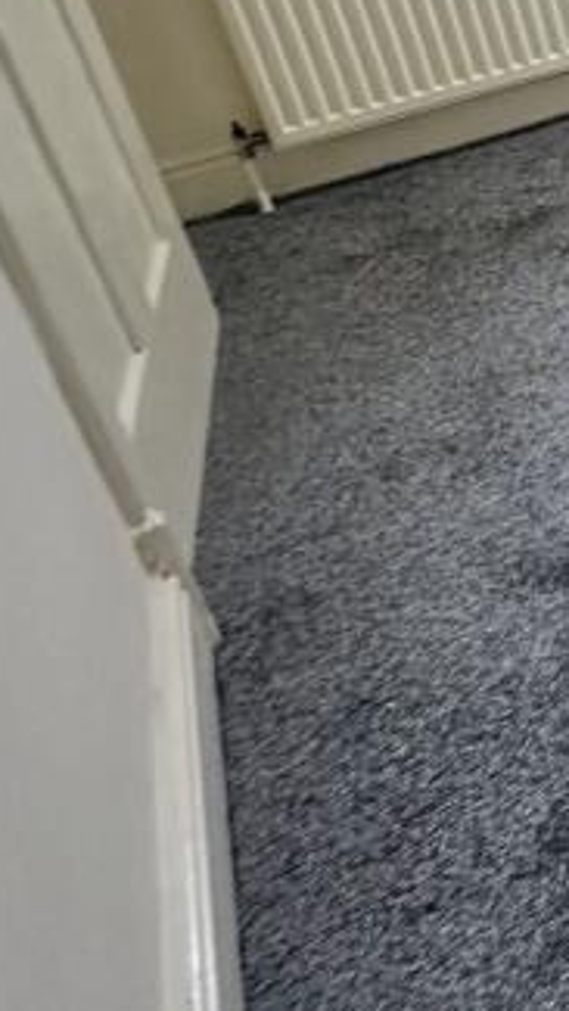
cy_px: -40
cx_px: 1424
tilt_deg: -21.5
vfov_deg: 37.4
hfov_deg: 14.3
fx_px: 1286
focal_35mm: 48
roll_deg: -0.3
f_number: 2.2
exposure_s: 1/34
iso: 1000
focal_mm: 2.22
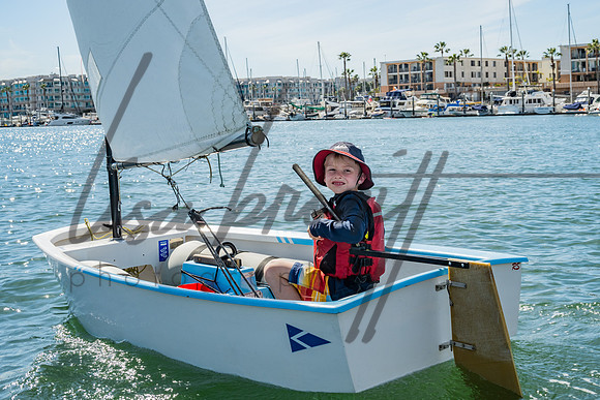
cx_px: 341
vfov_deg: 28.0
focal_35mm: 48
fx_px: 802
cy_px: 175
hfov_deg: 40.9
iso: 250
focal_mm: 42
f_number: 10
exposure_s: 1/250
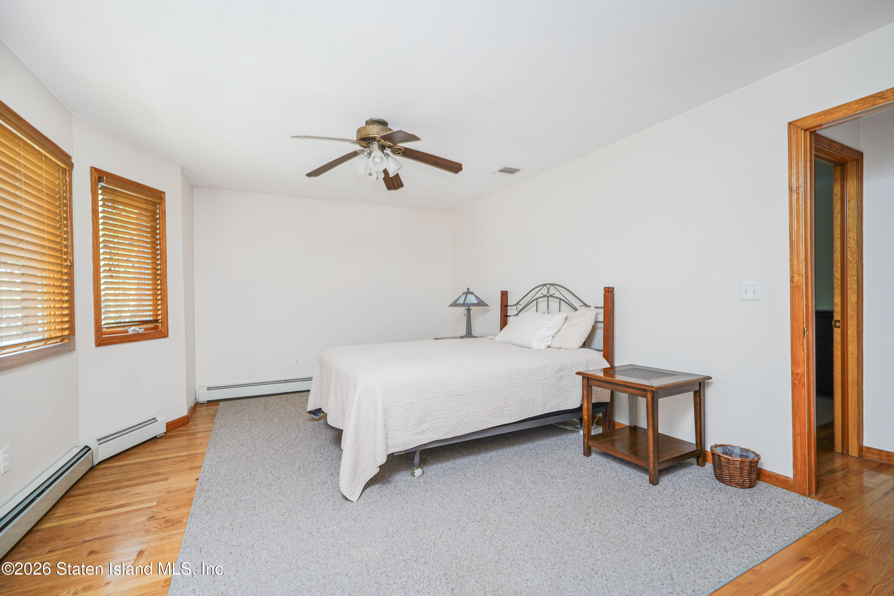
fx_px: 397
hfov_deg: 96.7
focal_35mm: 16
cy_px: 298
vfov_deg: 73.7
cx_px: 447
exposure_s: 1/15
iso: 64
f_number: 4
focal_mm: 16
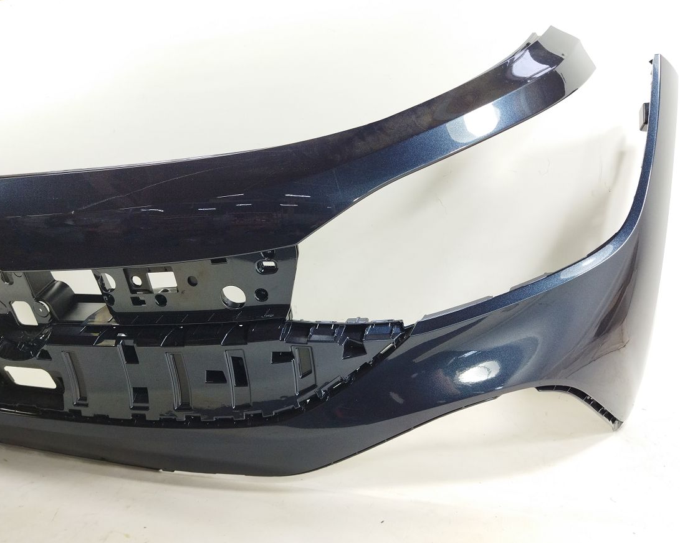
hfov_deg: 60.4
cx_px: 318
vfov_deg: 49.9
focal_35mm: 29
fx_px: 583
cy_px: 279
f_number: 1.79
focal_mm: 4.71
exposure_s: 1/100
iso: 172
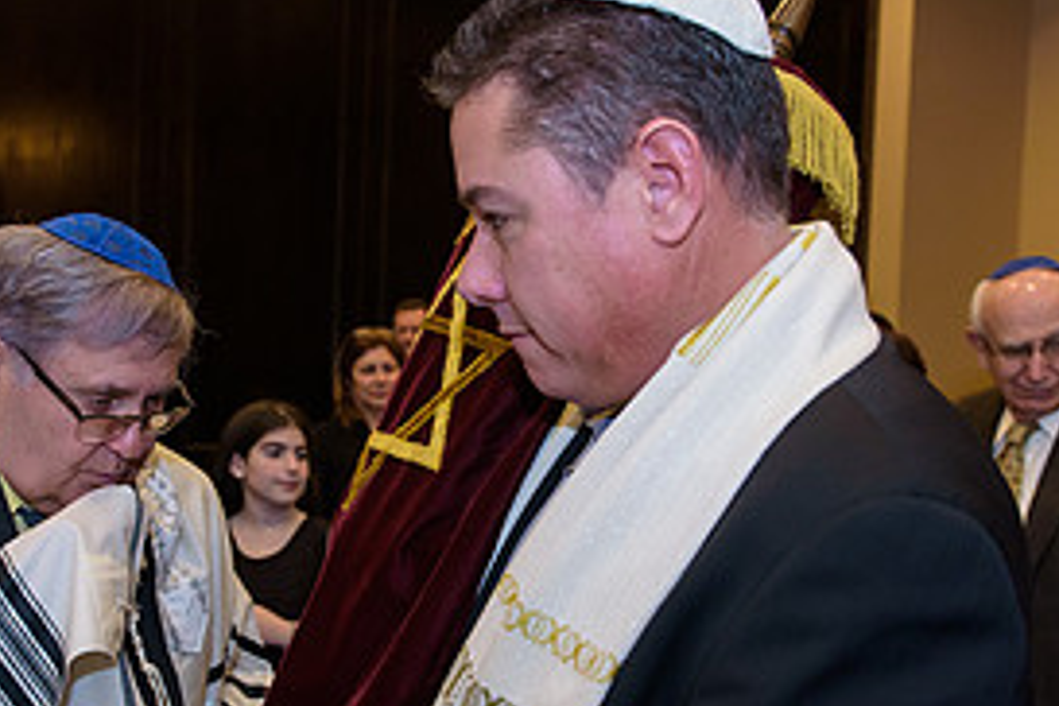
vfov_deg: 26.3
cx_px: 427
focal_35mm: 51
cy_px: 495
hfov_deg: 38.7
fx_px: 1500
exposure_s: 1/125
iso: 1250
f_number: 3.2
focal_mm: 24
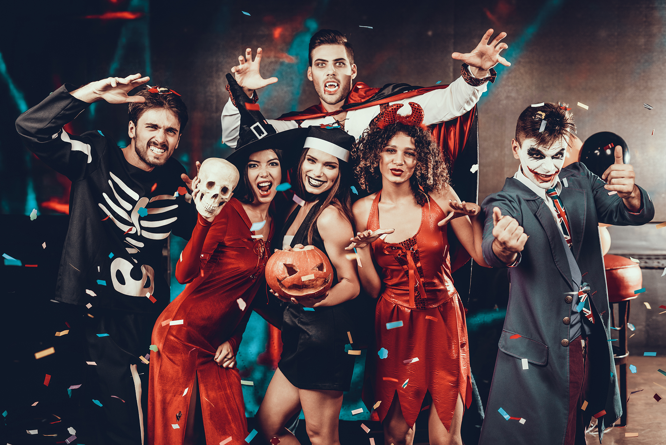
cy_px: 222
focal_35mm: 50
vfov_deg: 27.0
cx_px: 333
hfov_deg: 39.6
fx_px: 925
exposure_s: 1/60
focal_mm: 50
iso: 125
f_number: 2.5
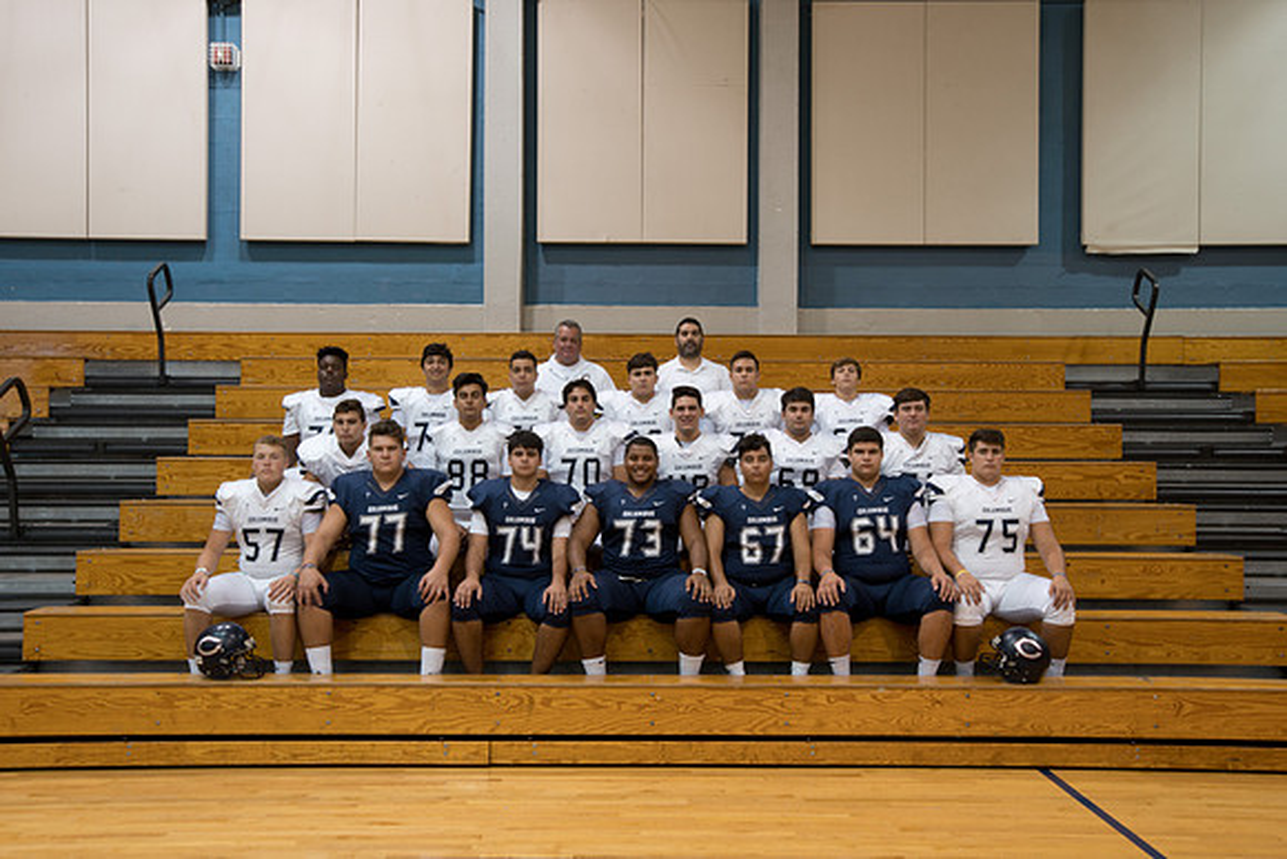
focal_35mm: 35
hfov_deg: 54.4
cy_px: 430
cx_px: 644
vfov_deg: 37.9
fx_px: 1251
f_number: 22
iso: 250
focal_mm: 35
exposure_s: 2
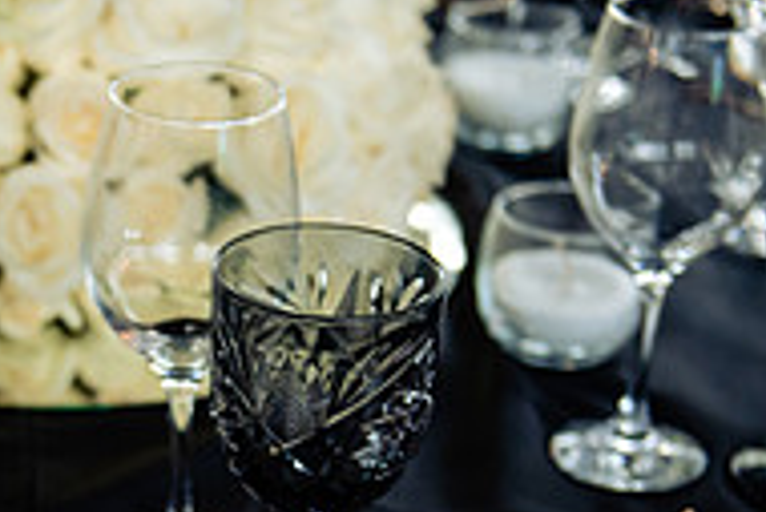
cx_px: 40
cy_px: 538
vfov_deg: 11.7
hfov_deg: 17.3
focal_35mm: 116
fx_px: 2470
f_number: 2.8
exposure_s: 1/125
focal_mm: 38
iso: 1250
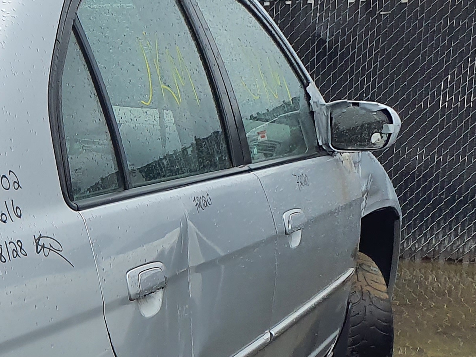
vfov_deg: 15.7
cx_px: -300
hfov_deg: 18.0
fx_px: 1279
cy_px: 340
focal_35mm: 93
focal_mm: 3.58
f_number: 1.9
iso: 40
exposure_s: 1/380
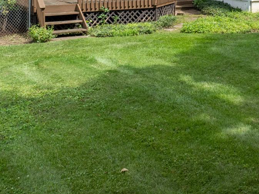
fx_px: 546
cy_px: -61
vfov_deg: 18.7
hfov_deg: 26.4
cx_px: 185
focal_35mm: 73
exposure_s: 1/240
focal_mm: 12.29
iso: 100
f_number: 7.1
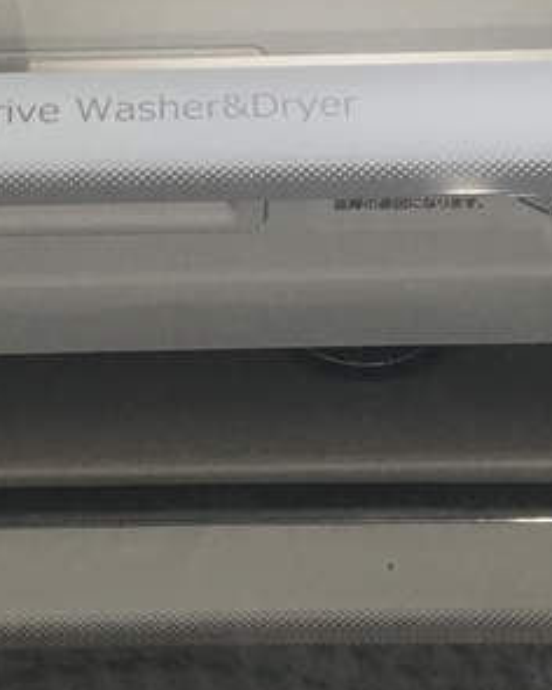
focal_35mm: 115
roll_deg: -0.8
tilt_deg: -40.8
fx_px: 2348
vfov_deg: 16.5
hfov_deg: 13.4
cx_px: 143
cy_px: 103
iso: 80
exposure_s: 1/30
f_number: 2.2
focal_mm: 4.15
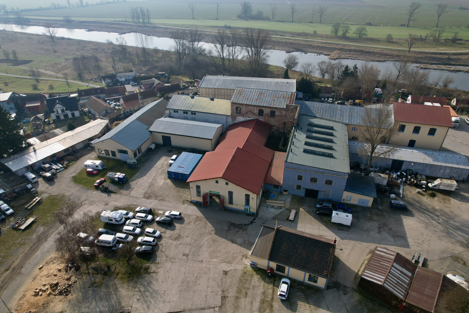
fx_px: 287
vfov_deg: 57.2
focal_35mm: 22
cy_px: 156
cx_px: 234
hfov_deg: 78.6
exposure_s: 1/640
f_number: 2.8
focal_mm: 8.38
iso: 110
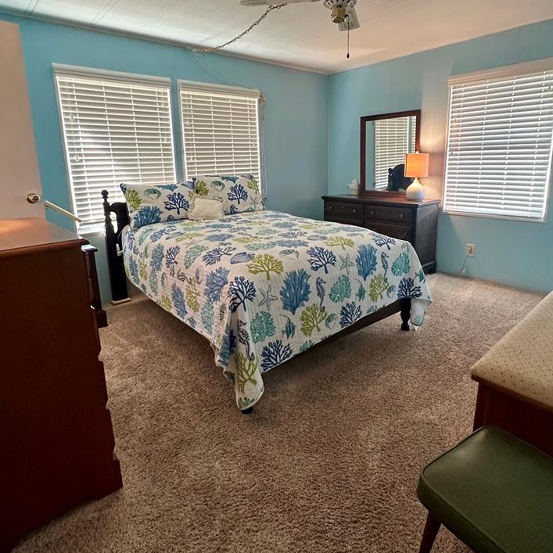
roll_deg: +0.6
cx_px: 290
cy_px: 239
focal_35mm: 21
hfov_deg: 72.1
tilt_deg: -11.2
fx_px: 380
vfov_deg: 71.8
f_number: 2.2
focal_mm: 2.22
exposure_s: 1/60
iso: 250
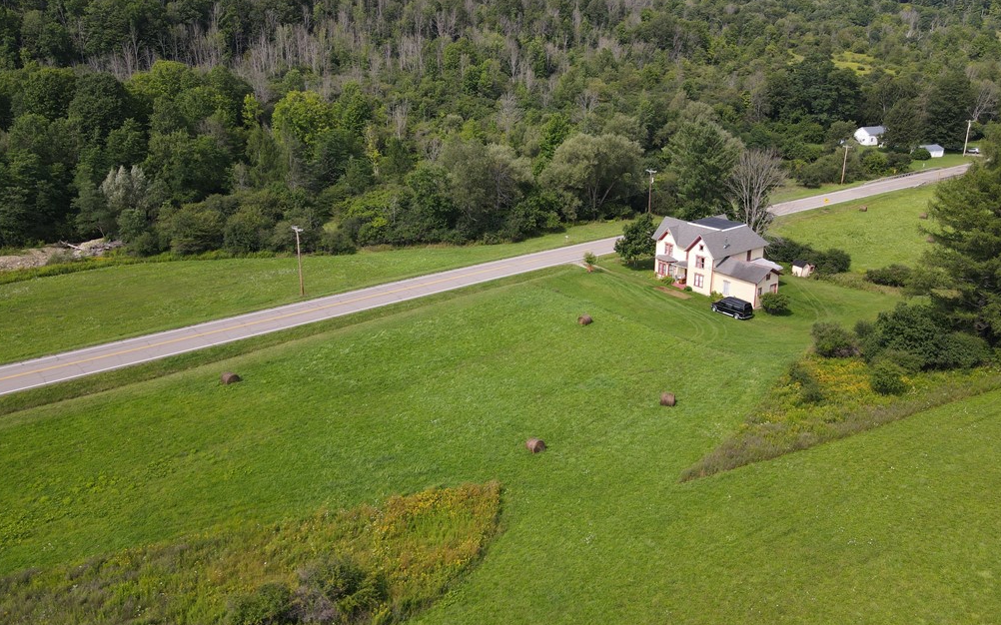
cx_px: 500
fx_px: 709
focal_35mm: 26
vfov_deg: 47.6
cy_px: 293
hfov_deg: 70.4
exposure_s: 1/400
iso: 100
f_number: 2.8
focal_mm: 4.5
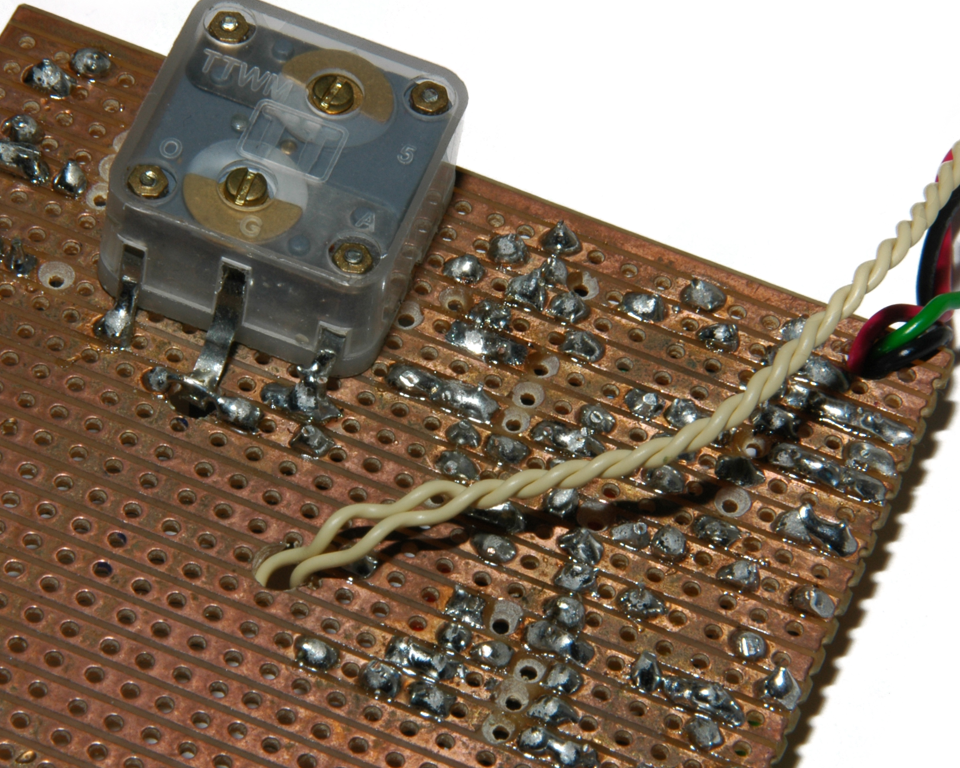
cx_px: 413
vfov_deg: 5.5
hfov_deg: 6.9
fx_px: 7947
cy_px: 440
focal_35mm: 280
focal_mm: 135
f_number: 32
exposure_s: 1/500
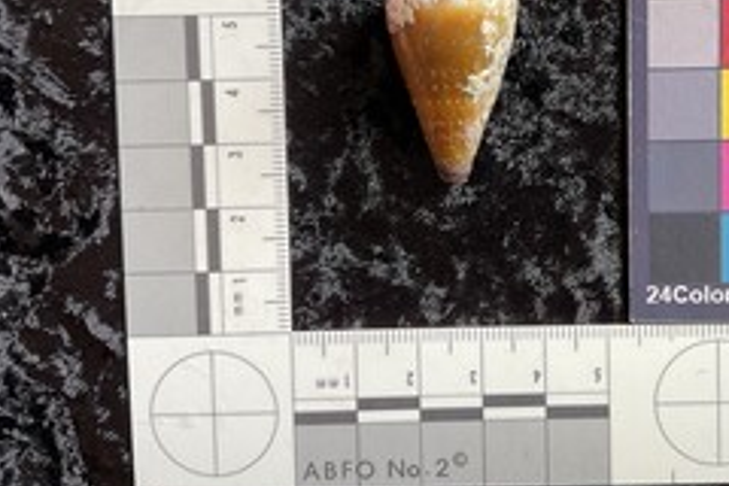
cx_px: 501
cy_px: 147
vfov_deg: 30.2
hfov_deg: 43.7
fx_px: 891
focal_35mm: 44
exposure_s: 1/120
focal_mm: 3
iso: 64
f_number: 1.8
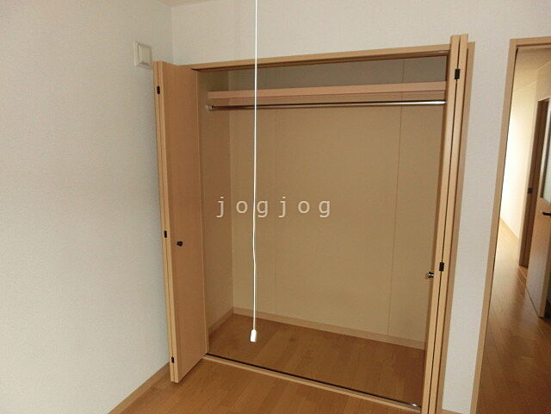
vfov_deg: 56.8
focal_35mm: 24
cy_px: 207
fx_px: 382
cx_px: 276
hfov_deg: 71.6
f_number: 3
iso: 400
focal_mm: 4.24
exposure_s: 1/60
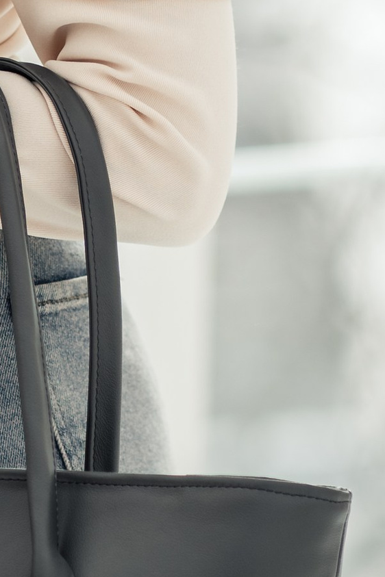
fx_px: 6208
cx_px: -100
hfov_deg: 3.5
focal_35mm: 387
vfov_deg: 5.3
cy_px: -12
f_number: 2.5
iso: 100
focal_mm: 85
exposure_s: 1/640
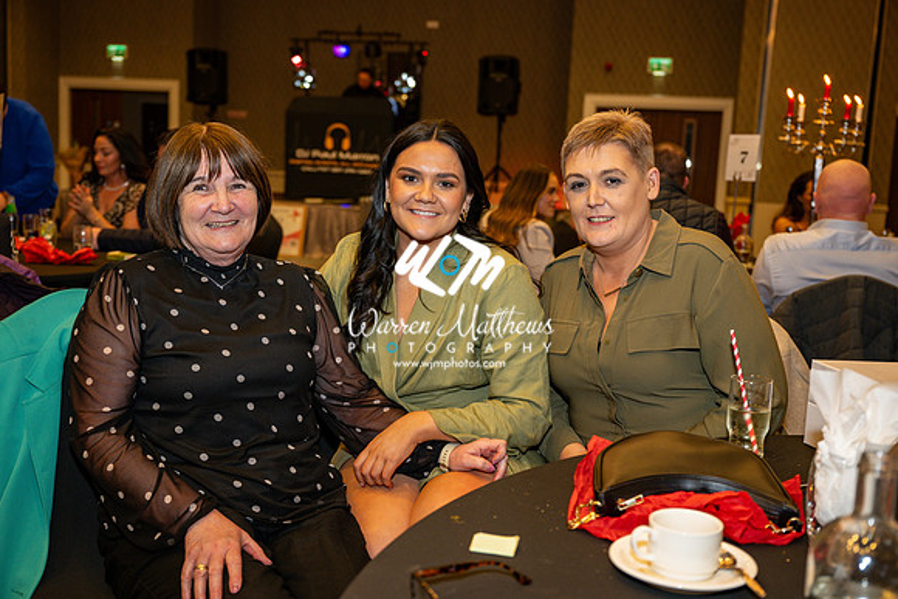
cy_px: 300
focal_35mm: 40
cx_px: 449
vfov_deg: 33.4
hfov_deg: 48.4
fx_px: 998
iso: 500
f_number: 3.5
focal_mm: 40
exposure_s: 1/125
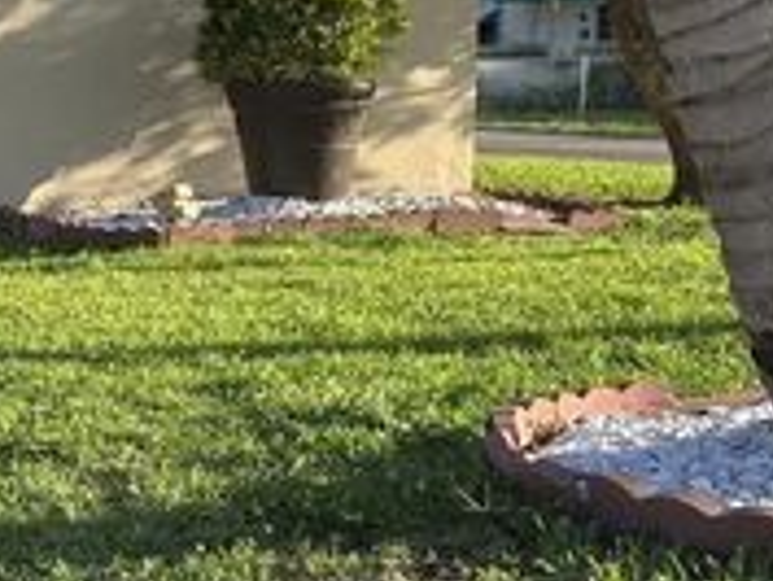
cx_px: -319
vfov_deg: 17.8
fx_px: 1855
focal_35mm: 83
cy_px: 266
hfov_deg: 20.7
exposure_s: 1/273
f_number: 1.7
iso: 12
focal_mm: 6.3
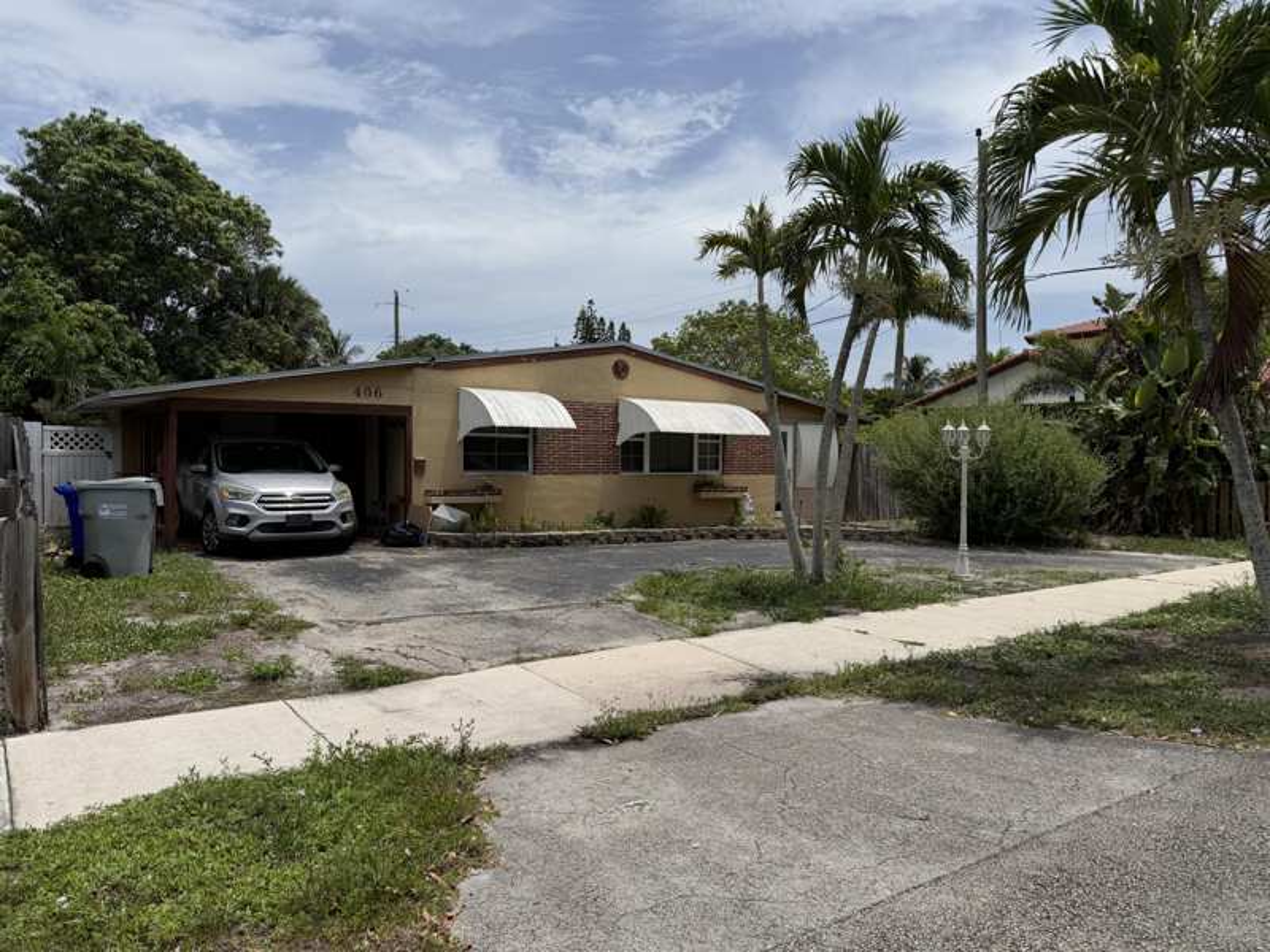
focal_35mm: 24
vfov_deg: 56.8
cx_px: 635
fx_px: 881
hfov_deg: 71.6
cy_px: 476
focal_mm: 6.76
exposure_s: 1/8130
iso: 80
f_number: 1.78
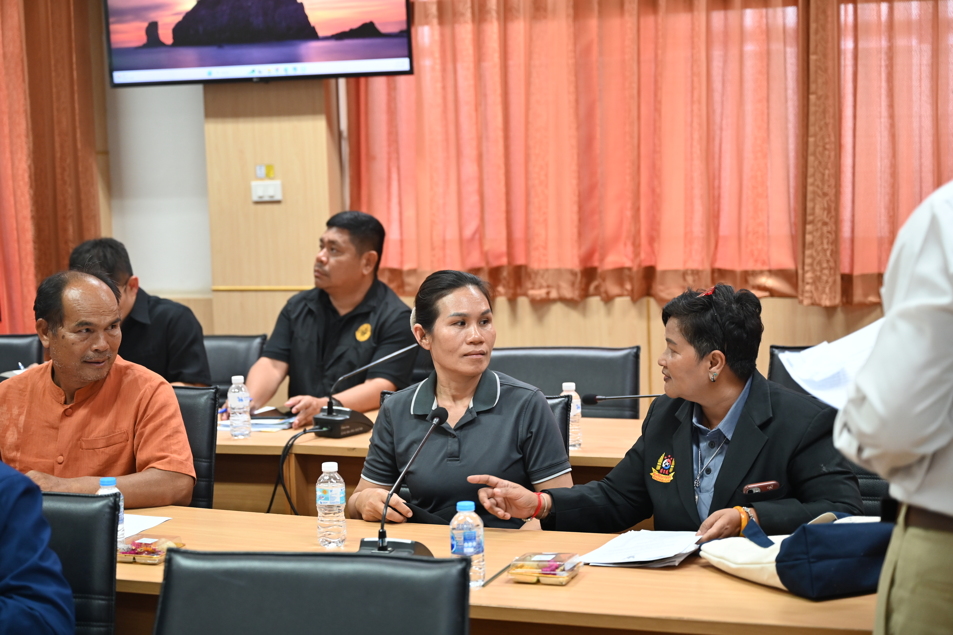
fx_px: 1720
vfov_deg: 20.9
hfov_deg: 31.0
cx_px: 476
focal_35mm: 65
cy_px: 318
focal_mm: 65
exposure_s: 1/125
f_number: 2.8
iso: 1400
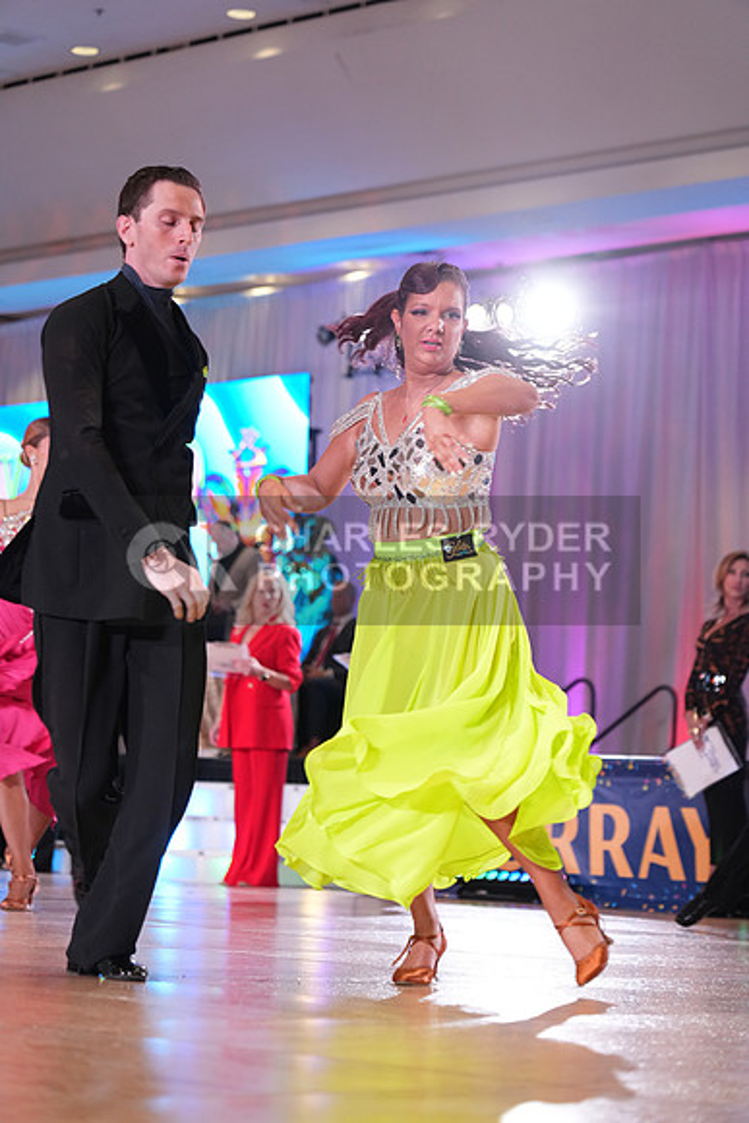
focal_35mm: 96
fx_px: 2994
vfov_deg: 21.2
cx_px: 374
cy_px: 562
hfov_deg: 14.3
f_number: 4
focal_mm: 96
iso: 2000
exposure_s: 1/320
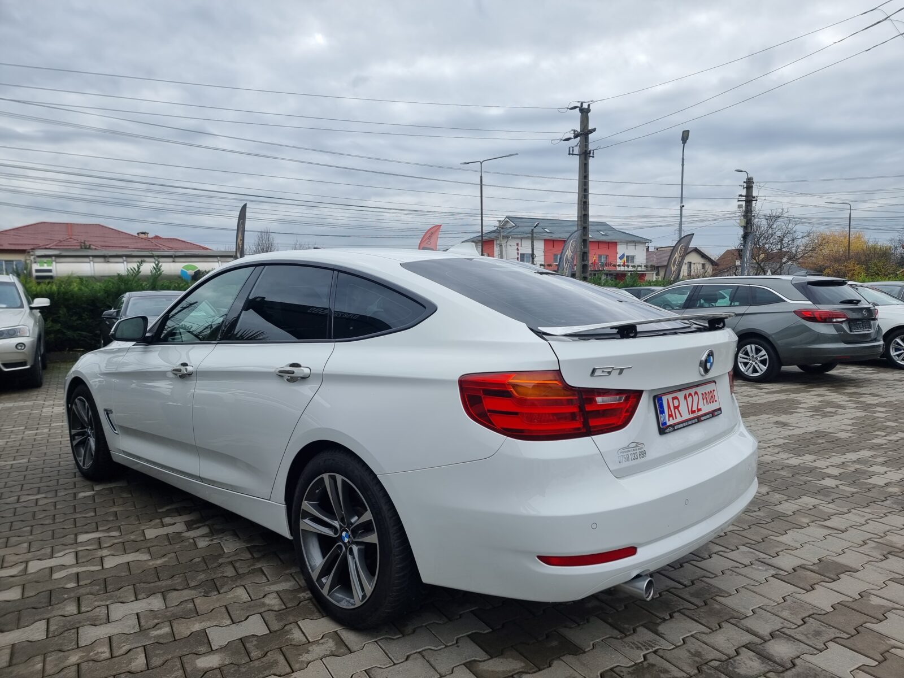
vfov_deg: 56.8
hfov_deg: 71.6
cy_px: 339
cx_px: 452
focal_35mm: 24
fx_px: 627
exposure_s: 1/316
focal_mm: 6.7
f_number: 1.8
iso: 50
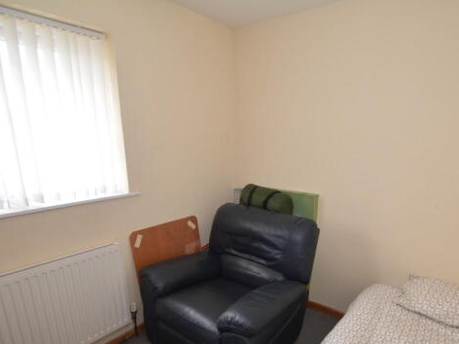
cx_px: 258
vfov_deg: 65.2
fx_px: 265
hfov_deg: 81.4
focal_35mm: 20
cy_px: 209
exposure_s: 1/60
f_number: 4
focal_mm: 10
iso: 800
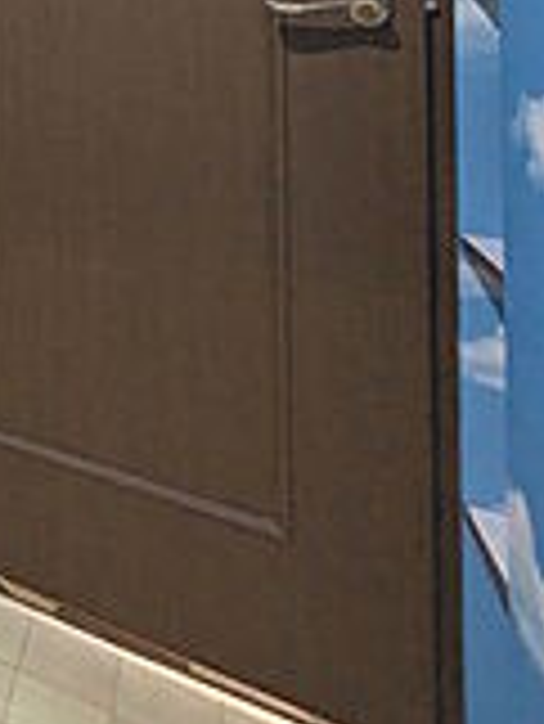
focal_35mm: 39
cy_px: -18
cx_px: -459
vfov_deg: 41.0
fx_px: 816
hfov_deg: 21.5
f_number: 2.2
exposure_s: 1/50
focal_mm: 1.83
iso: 472
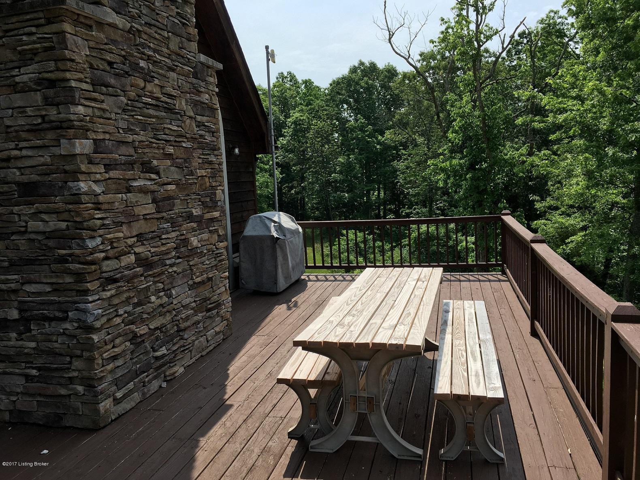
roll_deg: +2.8
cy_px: 240
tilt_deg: -6.8
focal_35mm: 29
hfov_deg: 61.7
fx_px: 536
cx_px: 320
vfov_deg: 48.2
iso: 25
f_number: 2.2
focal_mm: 4.15
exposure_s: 1/1374
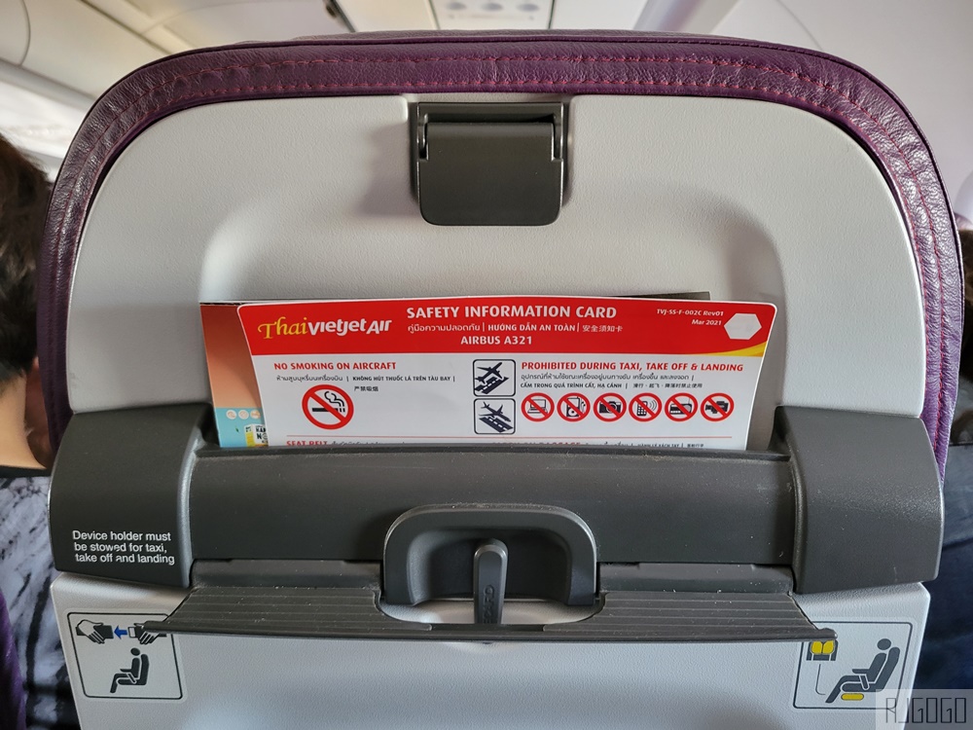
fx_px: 731
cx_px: 486
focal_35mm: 26
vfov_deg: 53.1
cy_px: 365
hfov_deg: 67.3
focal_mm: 5.4
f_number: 1.8
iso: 320
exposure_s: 1/40
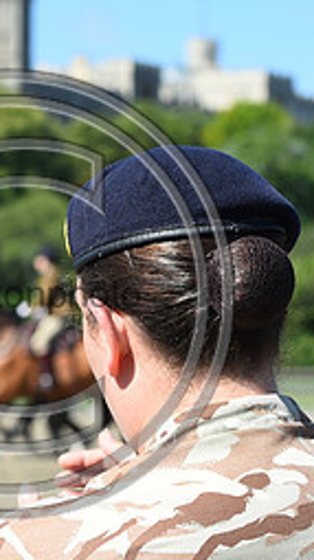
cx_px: -18
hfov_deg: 7.2
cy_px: 266
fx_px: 2478
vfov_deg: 12.9
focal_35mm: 167
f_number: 6.3
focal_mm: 70
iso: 450
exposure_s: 1/1250
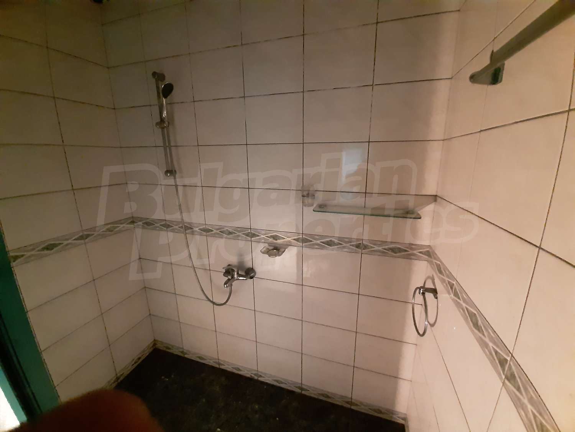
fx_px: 216
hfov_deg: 106.2
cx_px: 288
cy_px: 216
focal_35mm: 13
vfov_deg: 89.9
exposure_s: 1/14
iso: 800
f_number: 2.2
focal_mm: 1.42
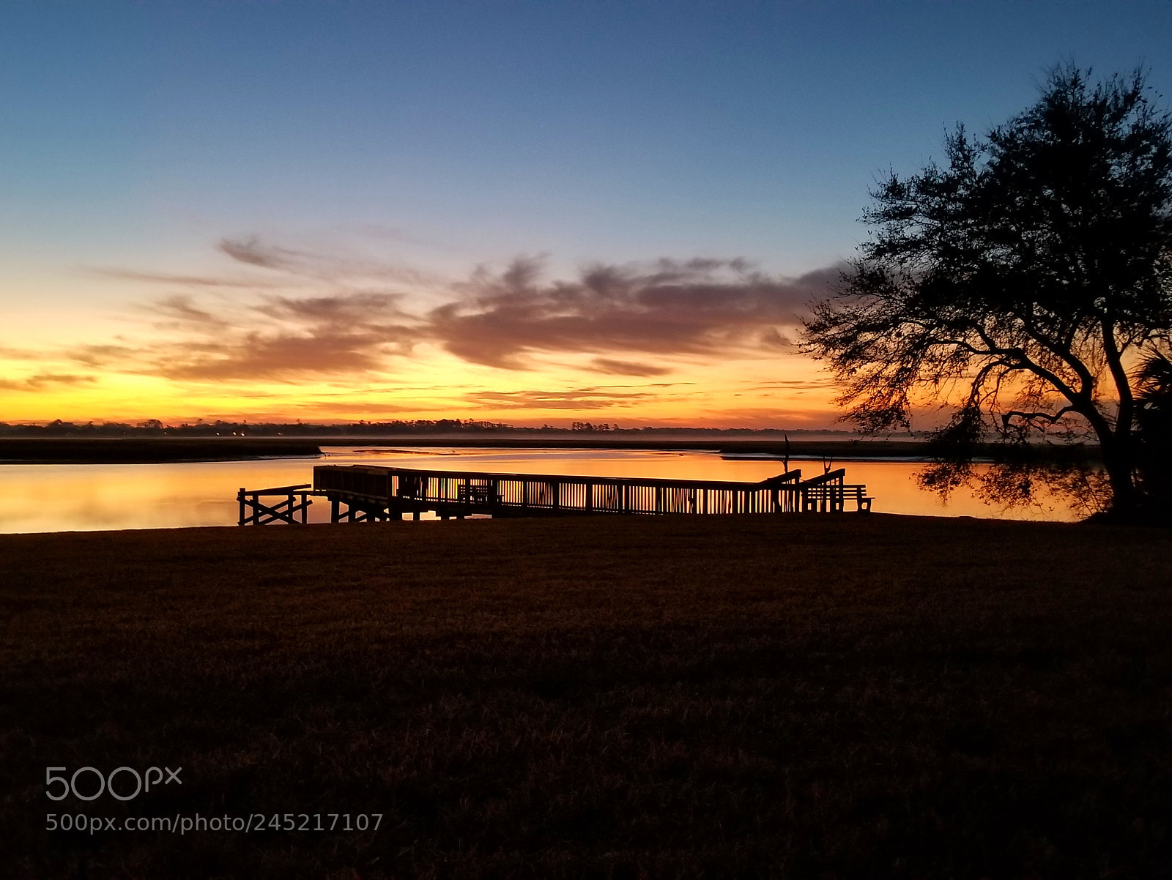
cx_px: 586
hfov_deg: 67.3
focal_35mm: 26
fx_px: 881
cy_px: 440
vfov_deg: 53.1
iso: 200
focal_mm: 4.25
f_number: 1.7
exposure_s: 1/13
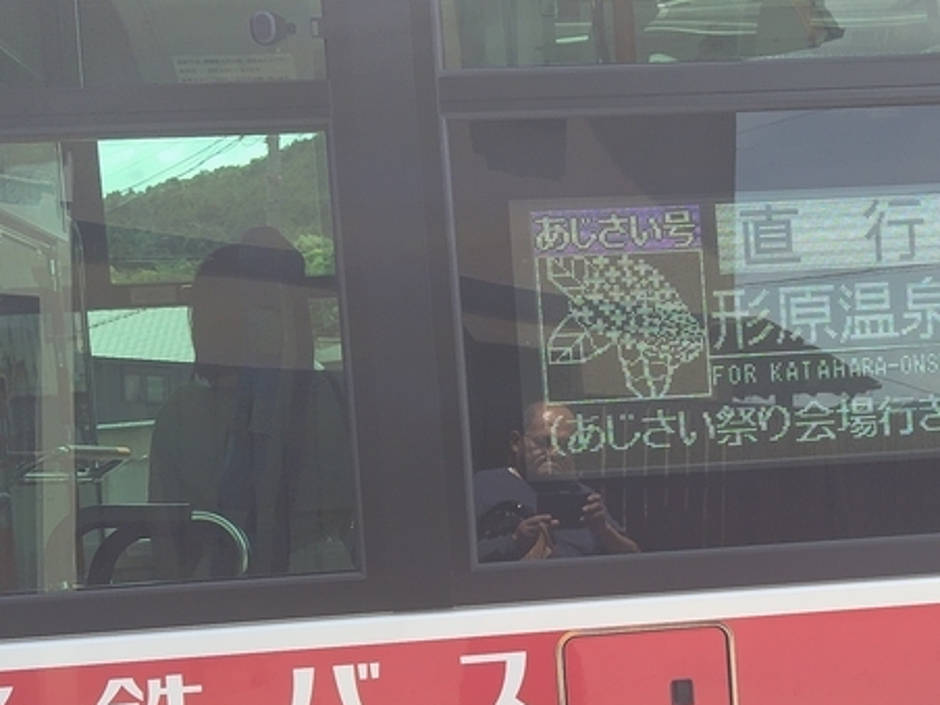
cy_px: 537
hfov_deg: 30.9
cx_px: 757
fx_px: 1656
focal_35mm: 61
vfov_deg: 23.8
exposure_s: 1/276
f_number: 1.9
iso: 50
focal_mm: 5.5
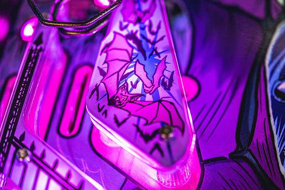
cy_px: 95
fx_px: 713
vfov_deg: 15.2
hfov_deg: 22.6
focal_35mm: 90
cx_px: 142
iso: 3200
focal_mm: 90
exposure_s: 1/25
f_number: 2.8
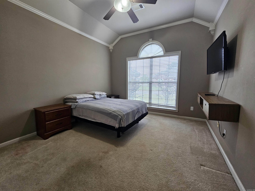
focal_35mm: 13
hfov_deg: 106.2
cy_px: 96
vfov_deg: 89.9
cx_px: 128
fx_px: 96
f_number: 2.2
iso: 250
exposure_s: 1/60
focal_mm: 2.2
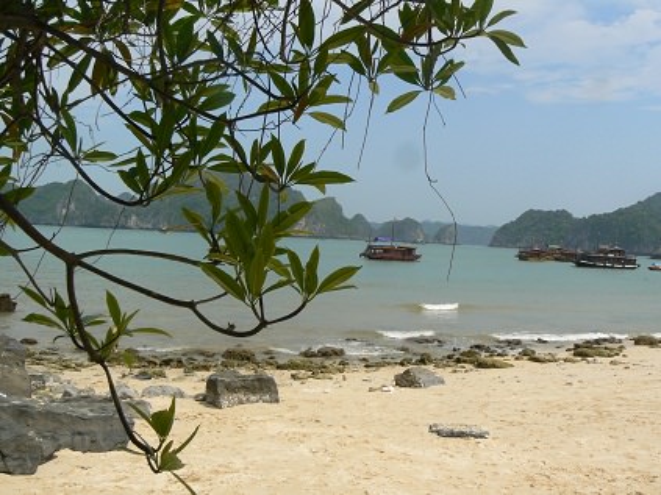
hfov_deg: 51.4
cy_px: 248
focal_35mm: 36
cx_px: 330
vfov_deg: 39.6
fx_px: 687
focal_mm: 6
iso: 80
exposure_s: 1/400
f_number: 7.1
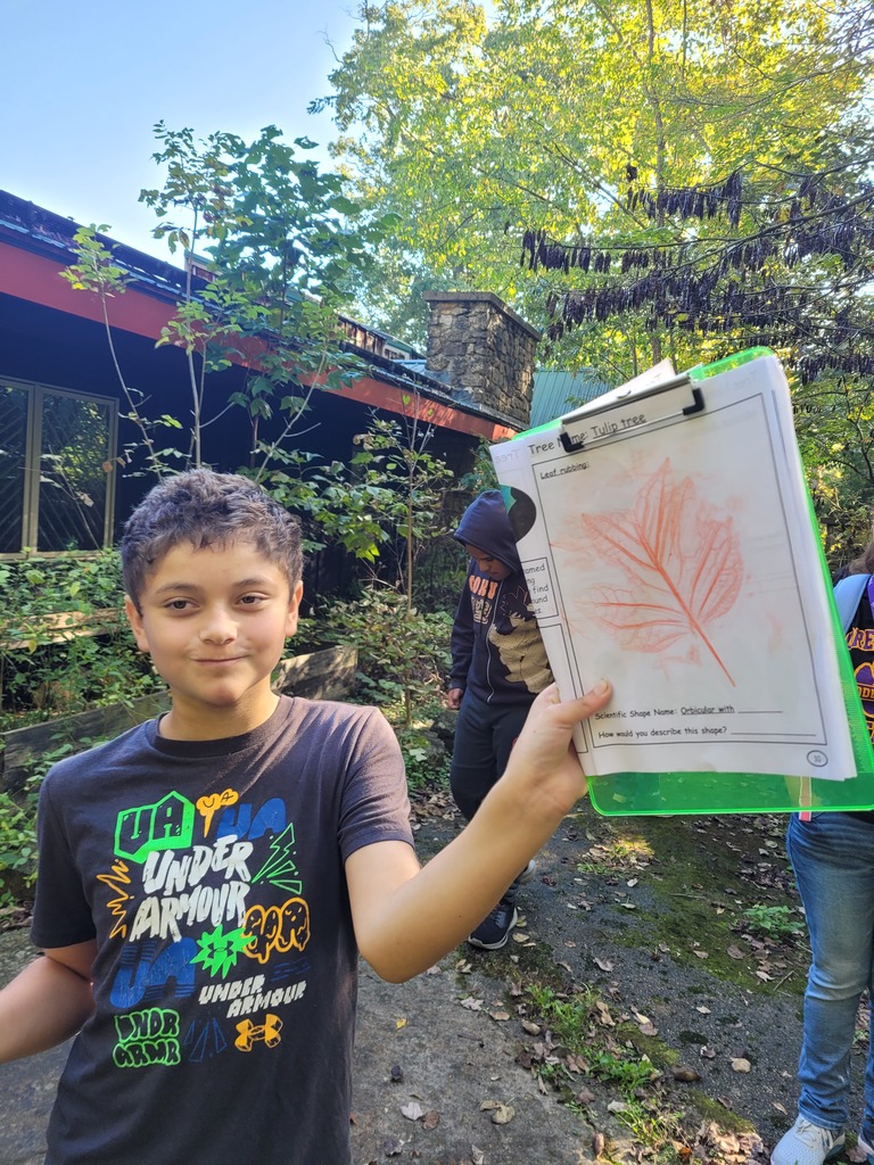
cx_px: 437
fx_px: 875
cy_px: 582
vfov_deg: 67.3
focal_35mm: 26
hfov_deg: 53.1
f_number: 1.8
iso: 40
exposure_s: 1/120
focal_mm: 5.4
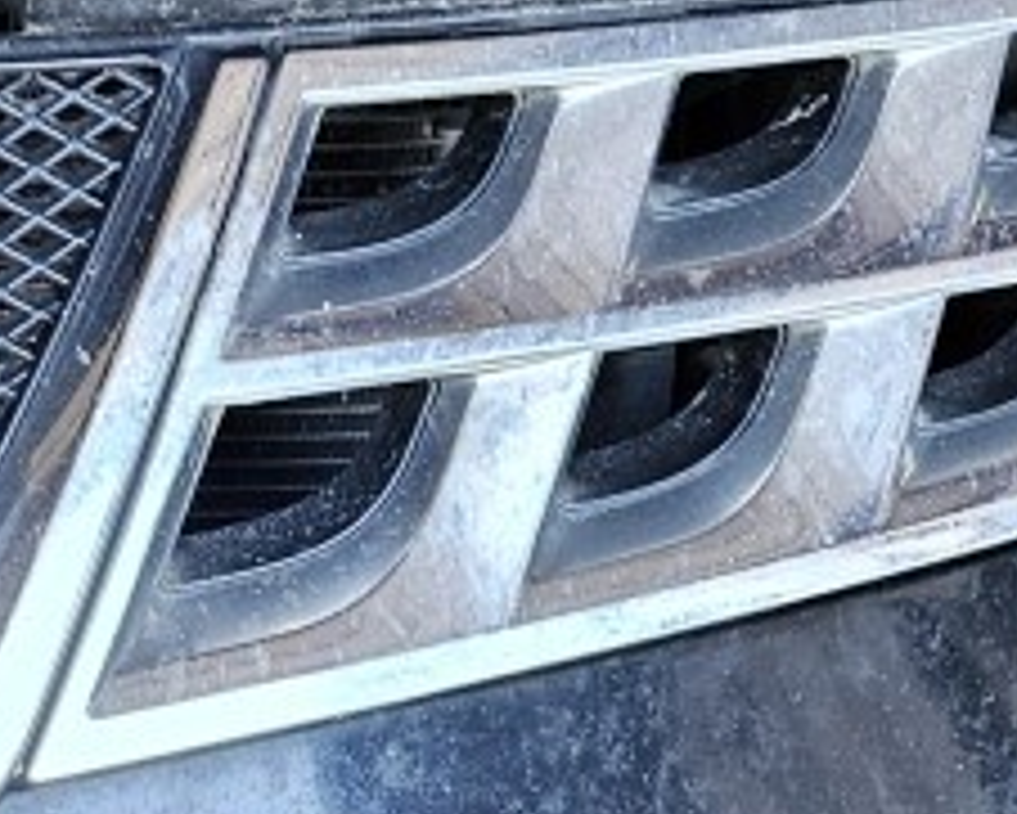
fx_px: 3824
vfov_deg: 12.1
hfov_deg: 14.3
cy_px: 742
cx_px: -432
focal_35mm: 127
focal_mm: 5.4
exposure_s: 1/120
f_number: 1.8
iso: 250
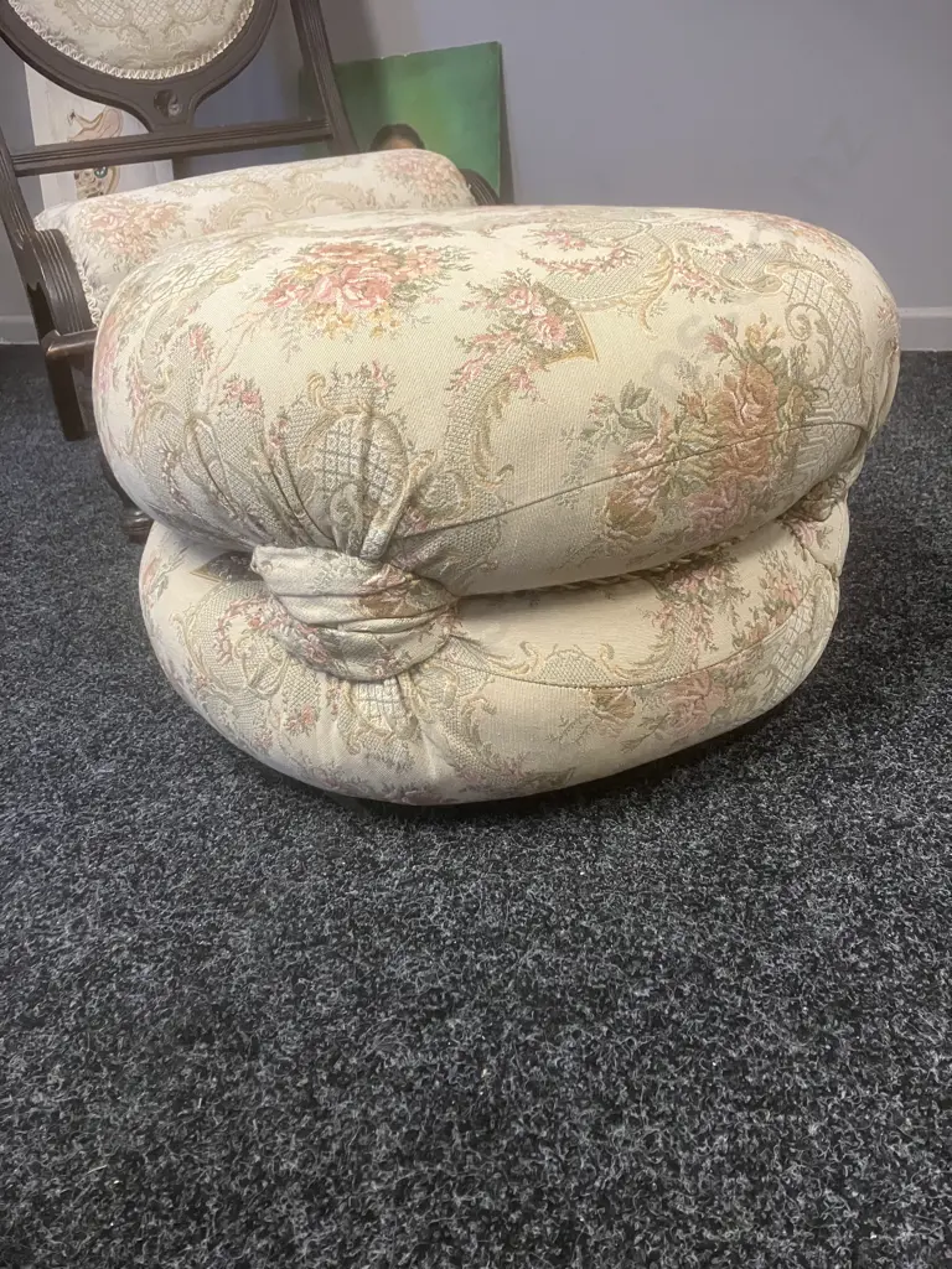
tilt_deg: -25.6
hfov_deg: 49.7
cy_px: 634
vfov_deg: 63.4
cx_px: 476
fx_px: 1027
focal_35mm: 28
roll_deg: +6.2
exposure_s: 1/60
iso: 250
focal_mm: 3.99
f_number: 1.8
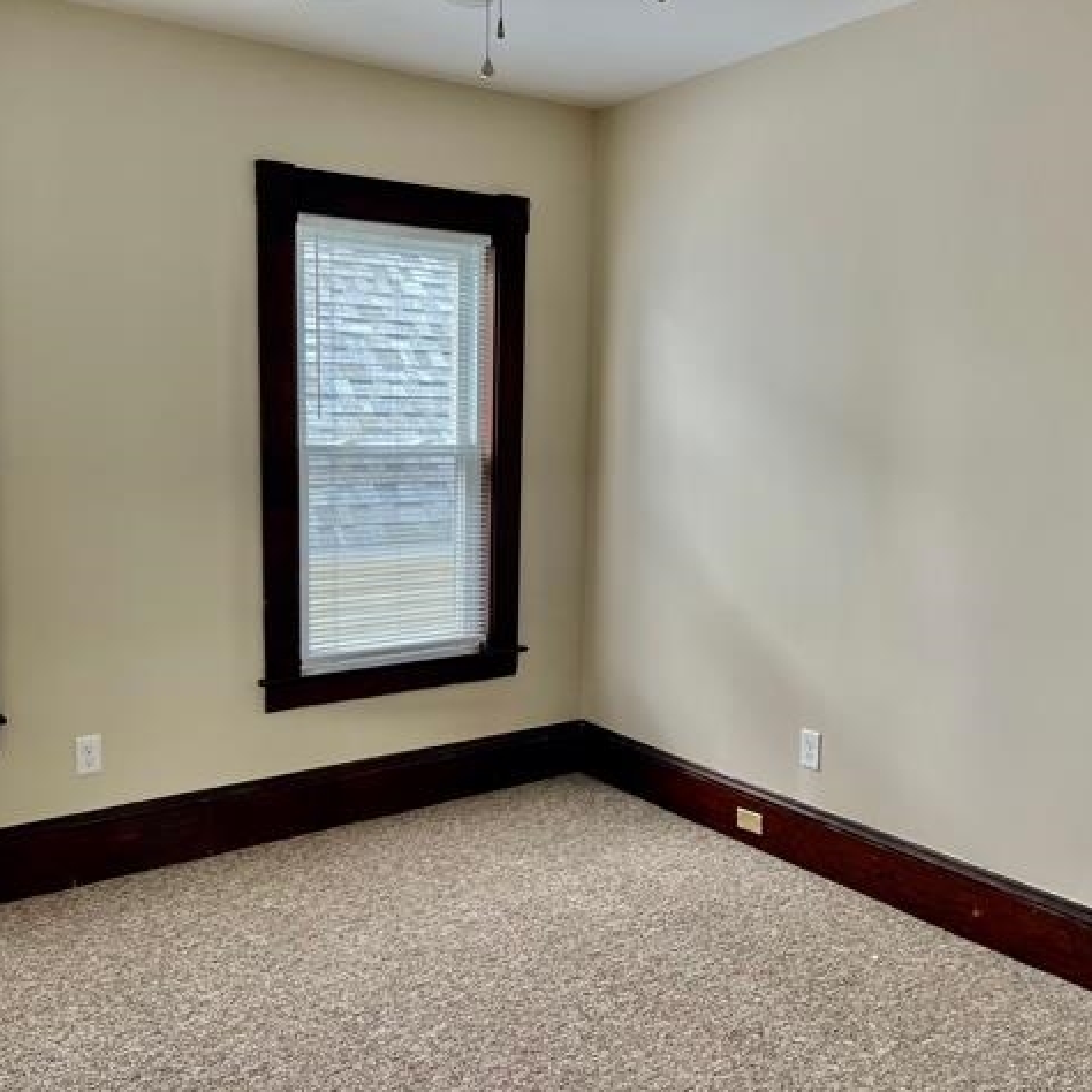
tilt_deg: -7.7
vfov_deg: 52.5
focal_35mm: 31
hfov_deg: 52.4
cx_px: 475
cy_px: 548
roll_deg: -0.8
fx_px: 1106
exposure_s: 1/121
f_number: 1.6
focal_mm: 5.1
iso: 100
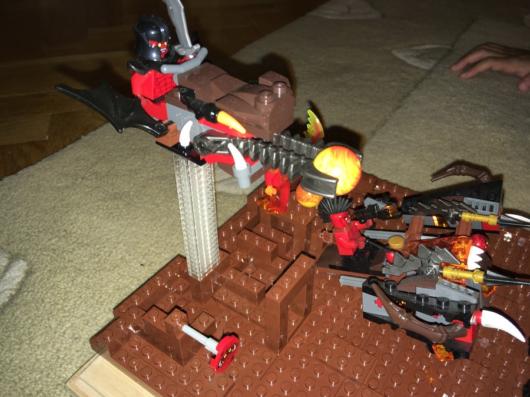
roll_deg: +0.6
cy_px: 198
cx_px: 265
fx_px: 444
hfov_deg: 61.7
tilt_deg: -38.4
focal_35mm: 29
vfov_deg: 48.2
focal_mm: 4.15
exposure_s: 1/20
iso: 25
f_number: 2.2
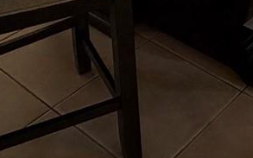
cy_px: -223
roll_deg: -0.4
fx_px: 558
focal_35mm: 81
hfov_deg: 24.7
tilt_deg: -9.2
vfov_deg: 12.5
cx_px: 231
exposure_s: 1/60
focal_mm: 2.22
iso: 250
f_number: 2.2
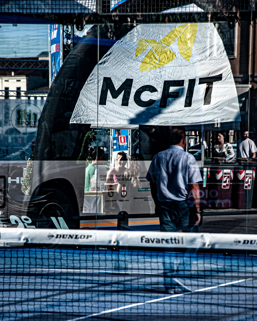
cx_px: 129
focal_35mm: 179
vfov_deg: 10.8
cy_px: 167
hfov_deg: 8.7
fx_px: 1698
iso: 400
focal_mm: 105
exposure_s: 1/4000
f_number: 5.6
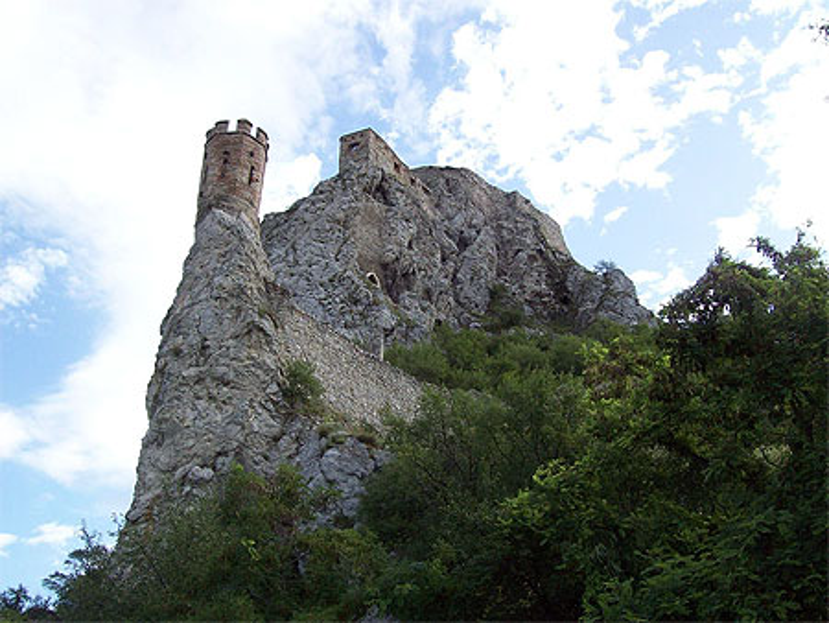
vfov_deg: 39.7
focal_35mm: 36
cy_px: 312
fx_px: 863
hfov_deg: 51.3
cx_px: 414
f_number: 4.8
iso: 80
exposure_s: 1/286
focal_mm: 6
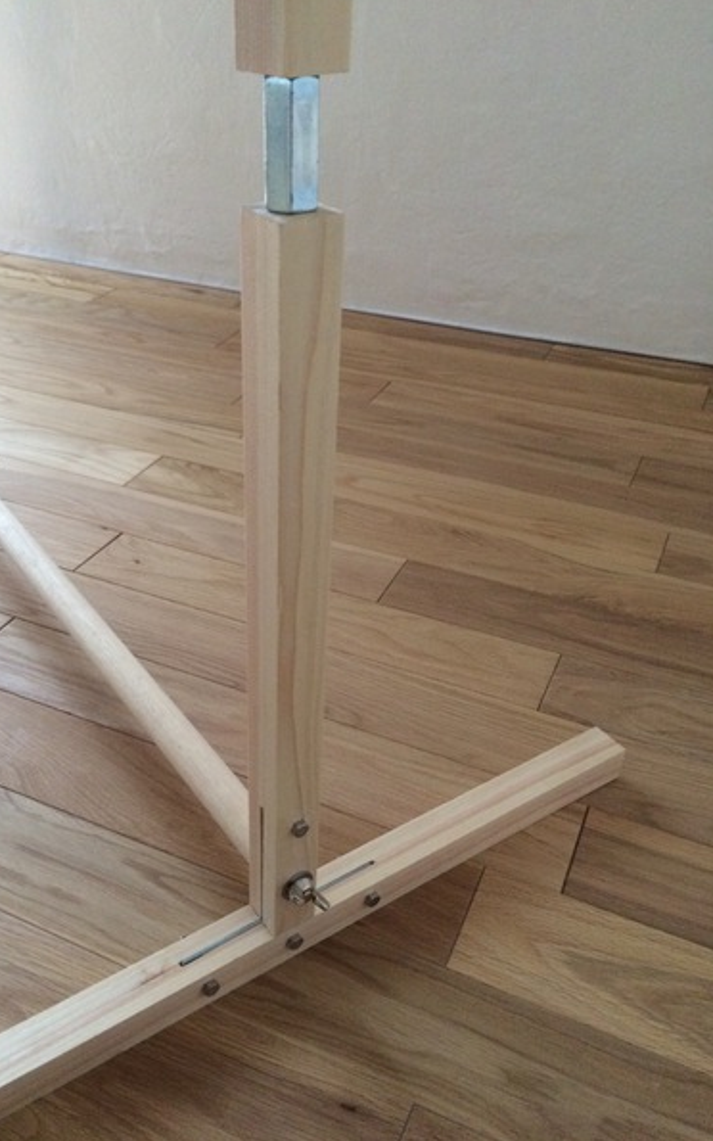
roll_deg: -2.6
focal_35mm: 31
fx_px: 964
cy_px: 570
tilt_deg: -34.4
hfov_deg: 40.4
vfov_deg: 61.2
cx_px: 288
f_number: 2.2
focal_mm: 4.15
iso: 250
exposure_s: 1/30
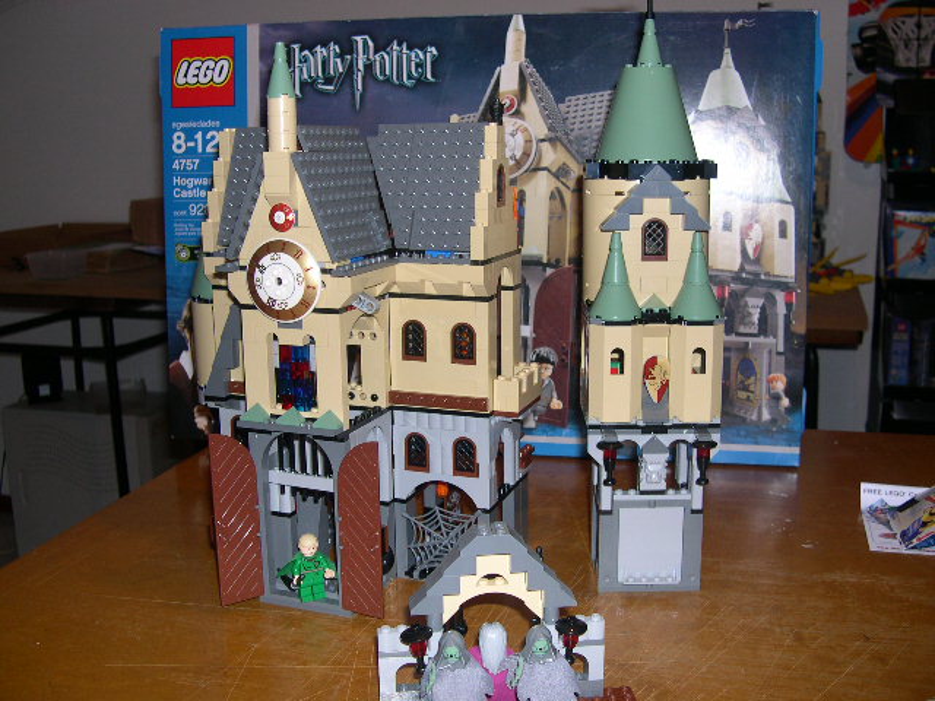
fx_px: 1026
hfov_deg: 49.0
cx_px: 468
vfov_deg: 37.7
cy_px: 350
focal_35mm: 38
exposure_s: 1/60
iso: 100
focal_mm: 8
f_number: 2.8
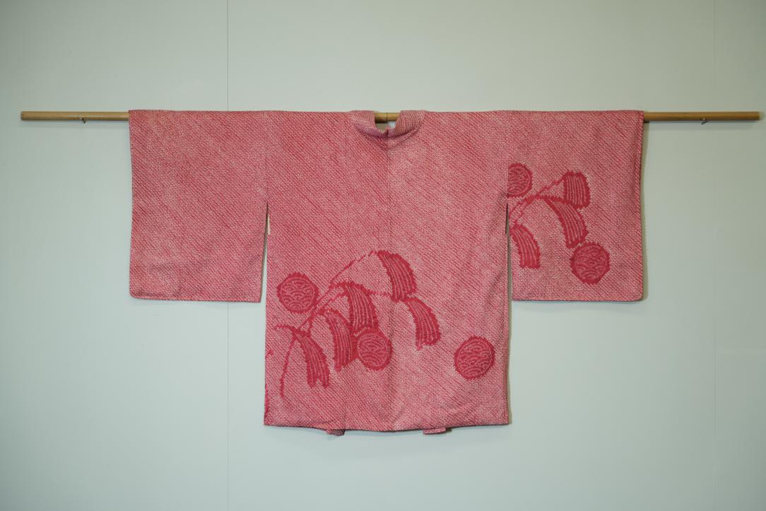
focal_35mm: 72
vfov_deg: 18.9
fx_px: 1532
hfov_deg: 28.1
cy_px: 256
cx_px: 383
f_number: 4
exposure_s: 1/80
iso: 400
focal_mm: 72
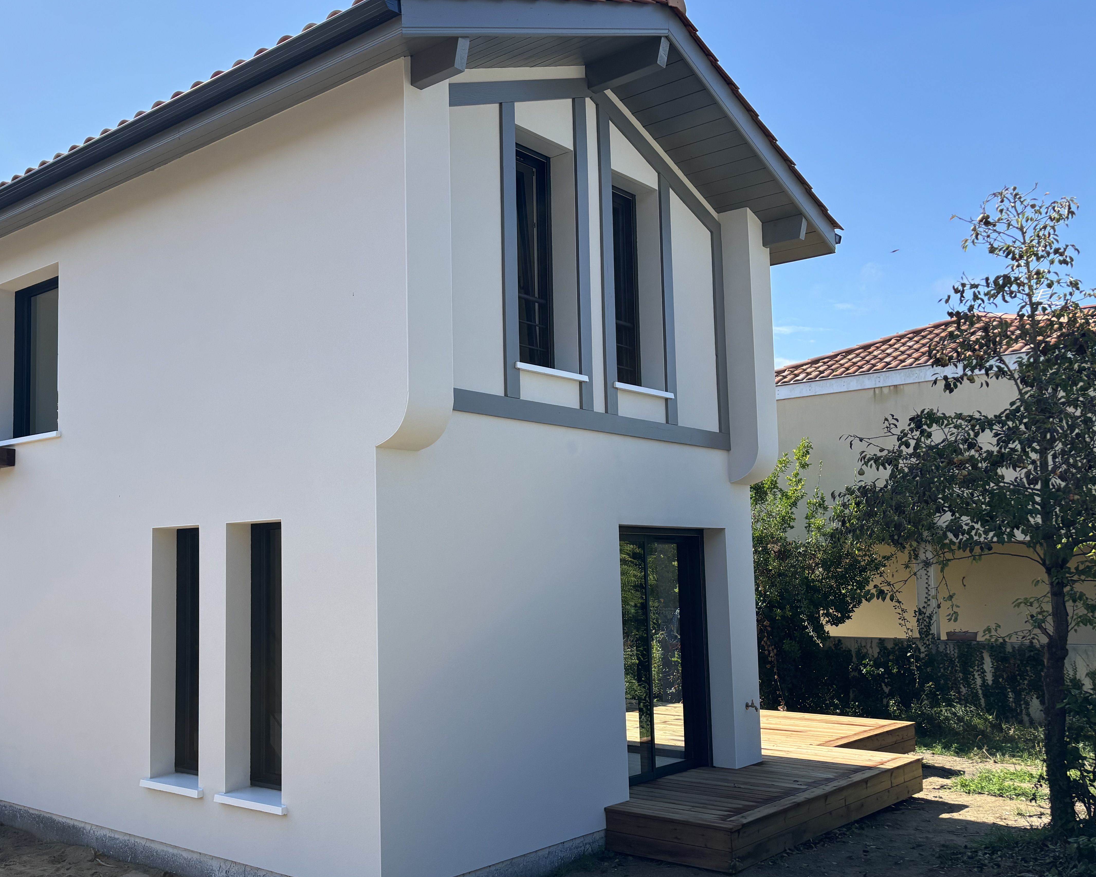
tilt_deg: +6.0
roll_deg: +0.8
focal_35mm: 34
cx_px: 385
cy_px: 478
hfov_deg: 52.0
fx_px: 1103
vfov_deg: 43.3
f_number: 1.6
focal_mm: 5.96
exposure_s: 1/2242
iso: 50
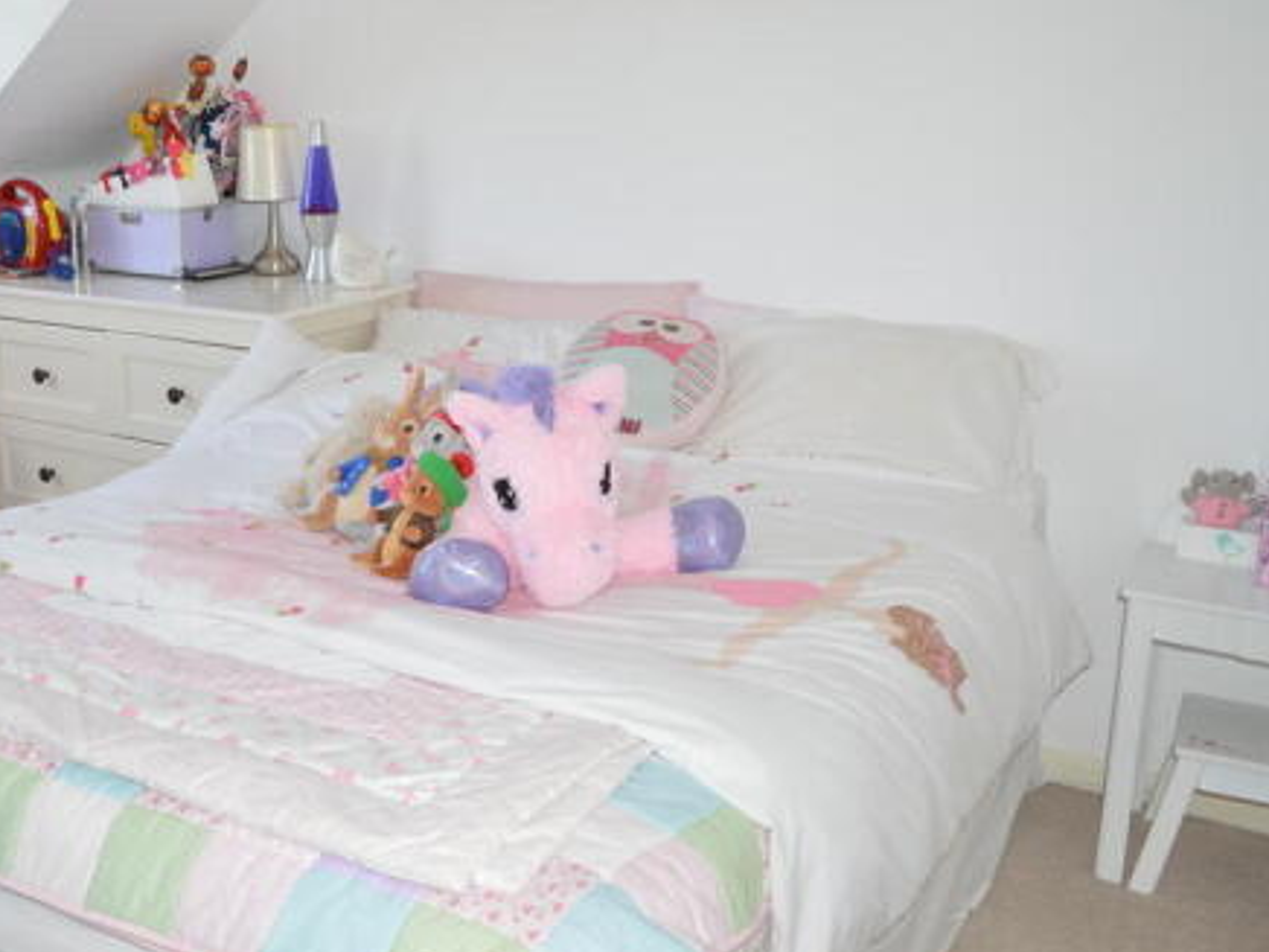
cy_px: 396
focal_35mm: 39
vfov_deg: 36.7
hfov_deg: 46.6
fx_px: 1430
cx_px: 367
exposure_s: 1/60
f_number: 3.5
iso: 100
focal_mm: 18
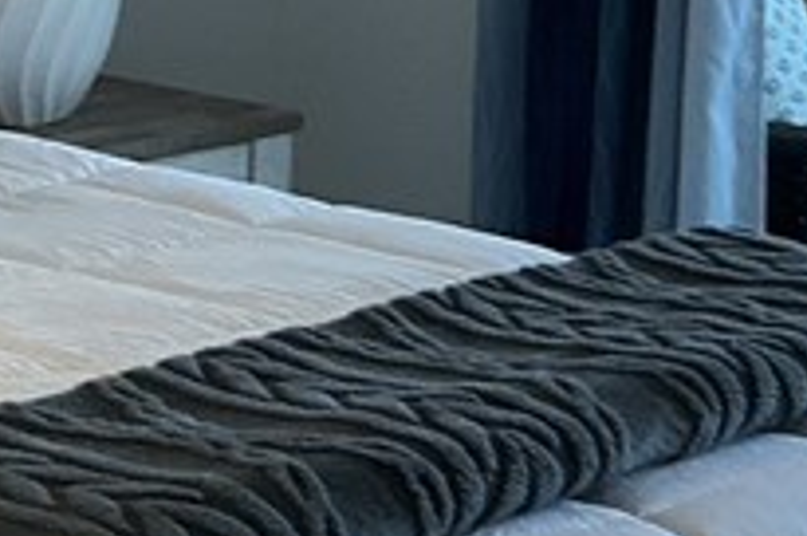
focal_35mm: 151
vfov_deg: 9.0
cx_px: -457
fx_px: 3380
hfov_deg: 12.8
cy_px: 91
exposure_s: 1/60
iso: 100
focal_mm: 3
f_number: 1.8
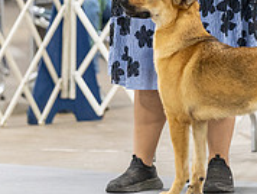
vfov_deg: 3.1
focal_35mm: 485
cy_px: -8
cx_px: 166
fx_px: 3606
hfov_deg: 4.1
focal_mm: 155
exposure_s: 1/160
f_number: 2.8
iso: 3200
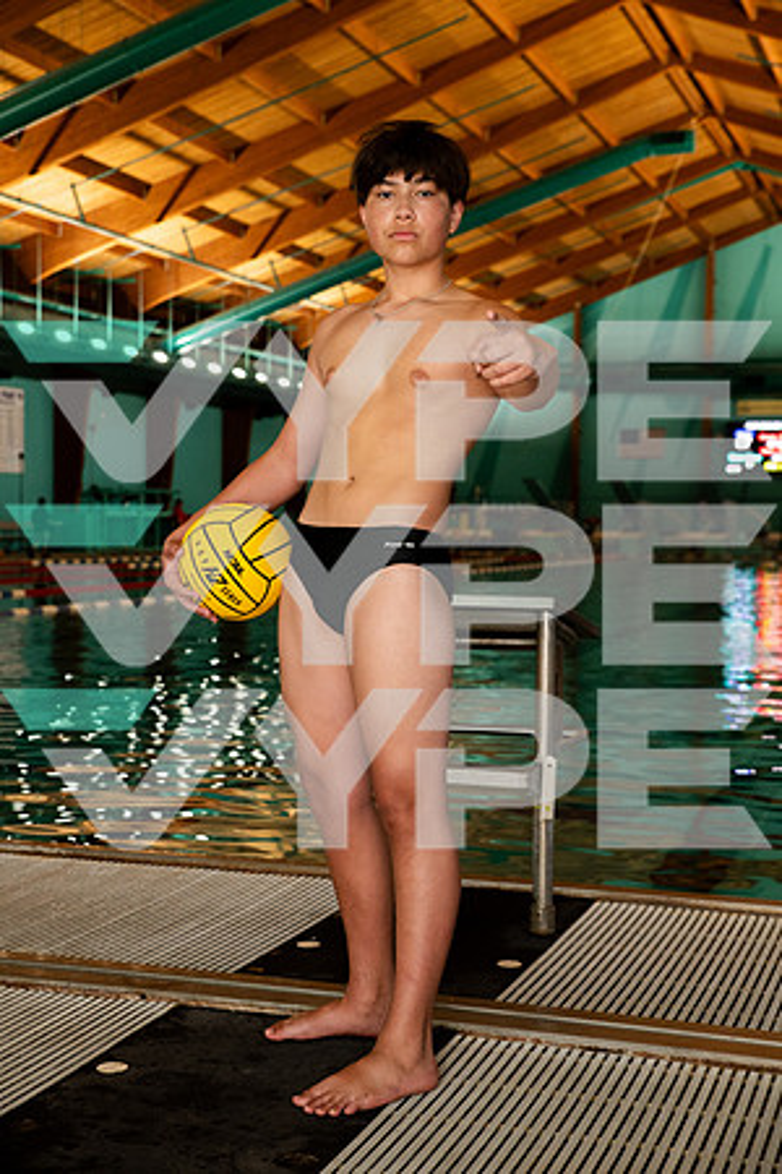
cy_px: 587
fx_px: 1792
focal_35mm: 55
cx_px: 391
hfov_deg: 24.6
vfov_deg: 36.2
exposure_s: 1/200
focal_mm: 55
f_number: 5
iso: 800
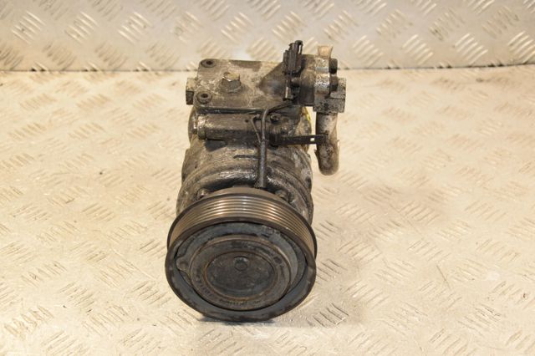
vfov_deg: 20.1
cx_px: 268
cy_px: 178
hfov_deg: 29.9
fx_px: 1003
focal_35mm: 68
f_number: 5.6
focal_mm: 45
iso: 800
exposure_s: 1/200
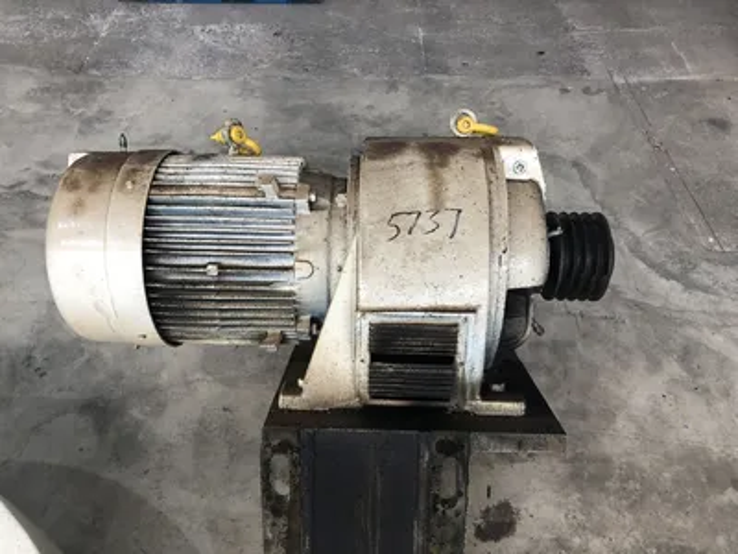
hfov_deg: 63.4
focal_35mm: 28
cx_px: 369
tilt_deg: -48.2
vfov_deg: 49.7
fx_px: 597
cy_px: 277
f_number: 1.8
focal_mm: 4
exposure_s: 1/30
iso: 25
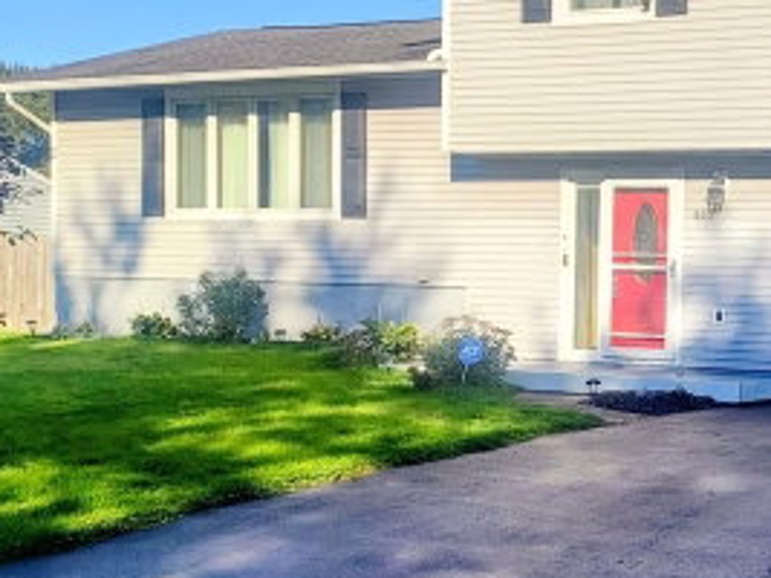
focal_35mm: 48
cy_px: 205
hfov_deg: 37.5
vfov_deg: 30.1
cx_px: 670
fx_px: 1069
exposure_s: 1/1648
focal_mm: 4.71
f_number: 1.7
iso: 100
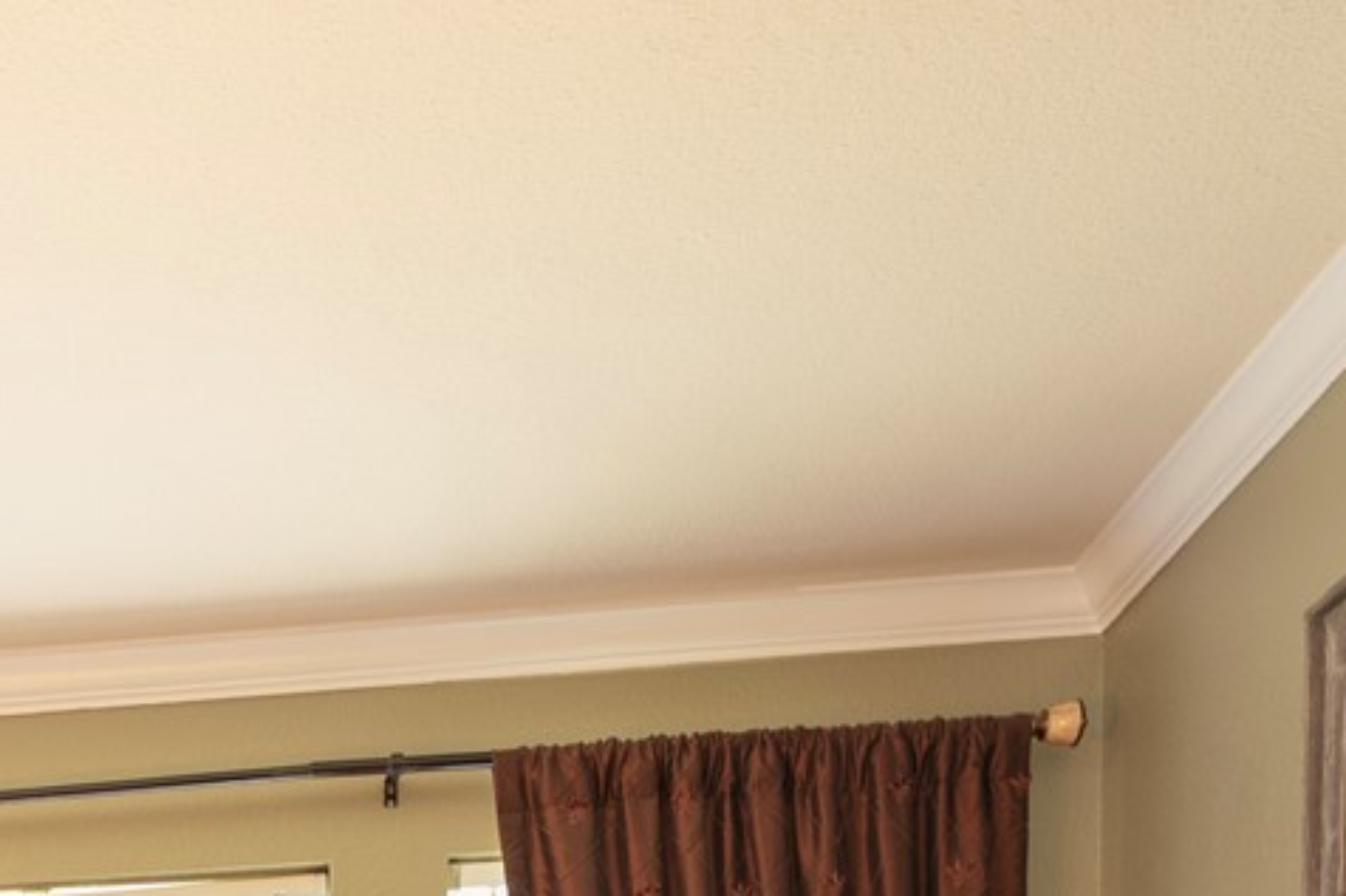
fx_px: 2728
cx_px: -472
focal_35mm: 73
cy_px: 1775
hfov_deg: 23.9
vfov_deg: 15.2
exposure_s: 1/2.5
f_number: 7.1
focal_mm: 16
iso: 100
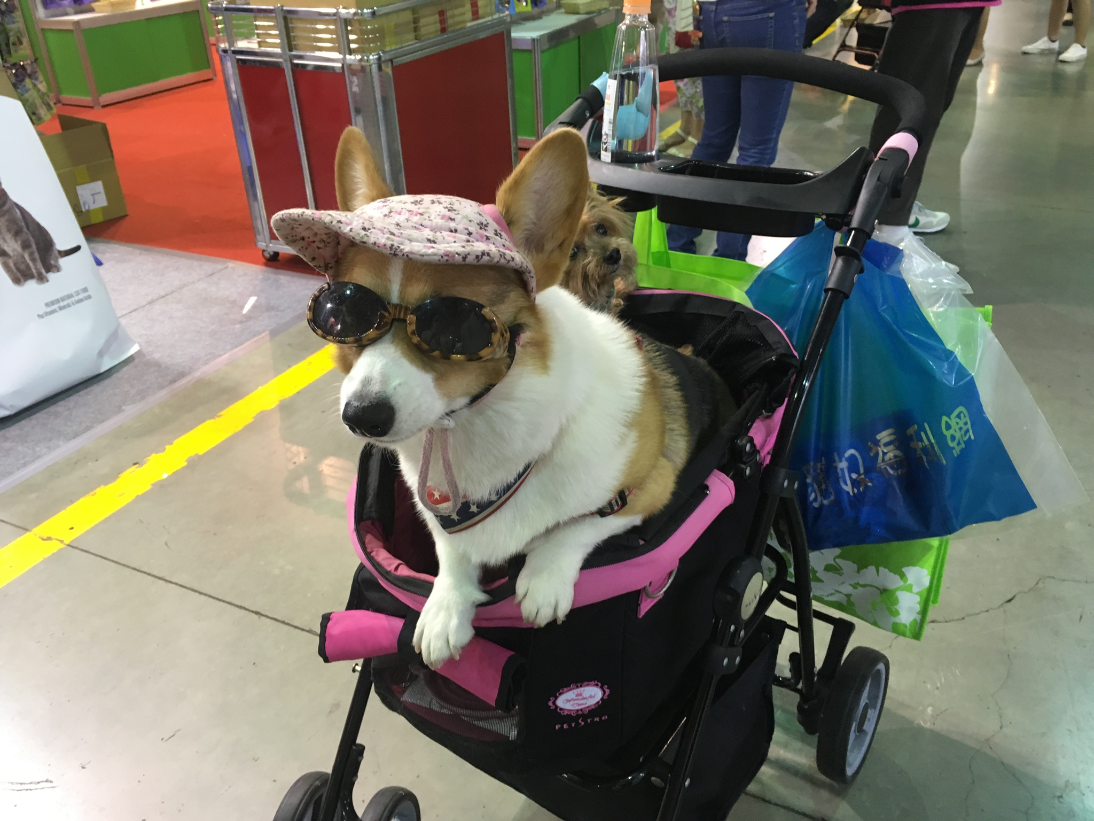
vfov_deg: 48.2
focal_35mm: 29
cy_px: 410
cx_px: 547
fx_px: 917
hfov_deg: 61.7
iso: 100
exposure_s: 1/30
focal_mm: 4.15
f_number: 2.2
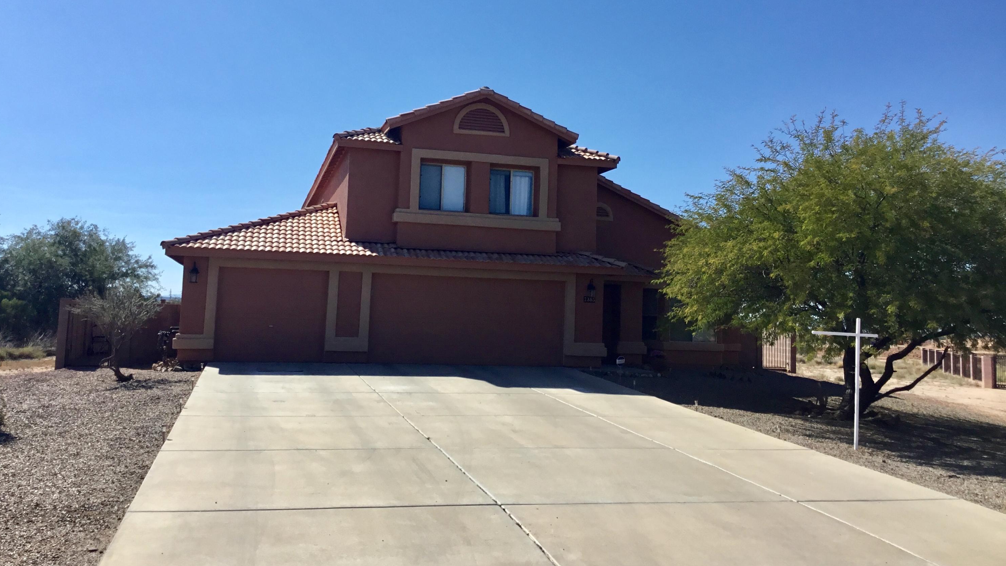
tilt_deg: +4.4
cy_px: 233
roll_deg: -1.5
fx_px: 907
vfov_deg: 34.6
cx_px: 502
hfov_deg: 58.0
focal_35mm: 34
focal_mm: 3.3
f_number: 2.4
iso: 25
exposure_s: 1/1812
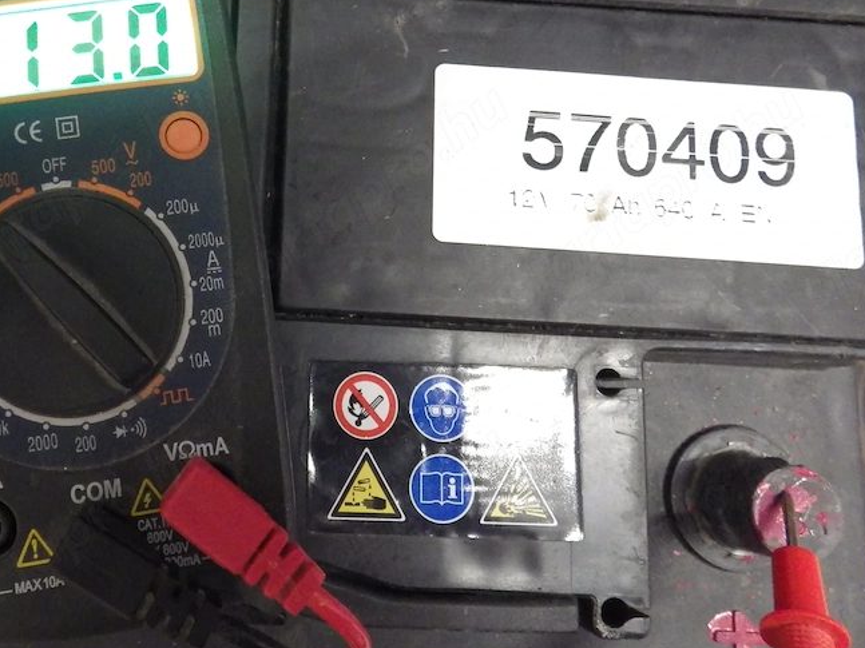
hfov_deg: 52.1
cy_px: 223
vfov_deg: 41.3
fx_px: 849
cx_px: 238
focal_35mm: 34
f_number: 3.1
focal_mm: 4
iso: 800
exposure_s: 1/20
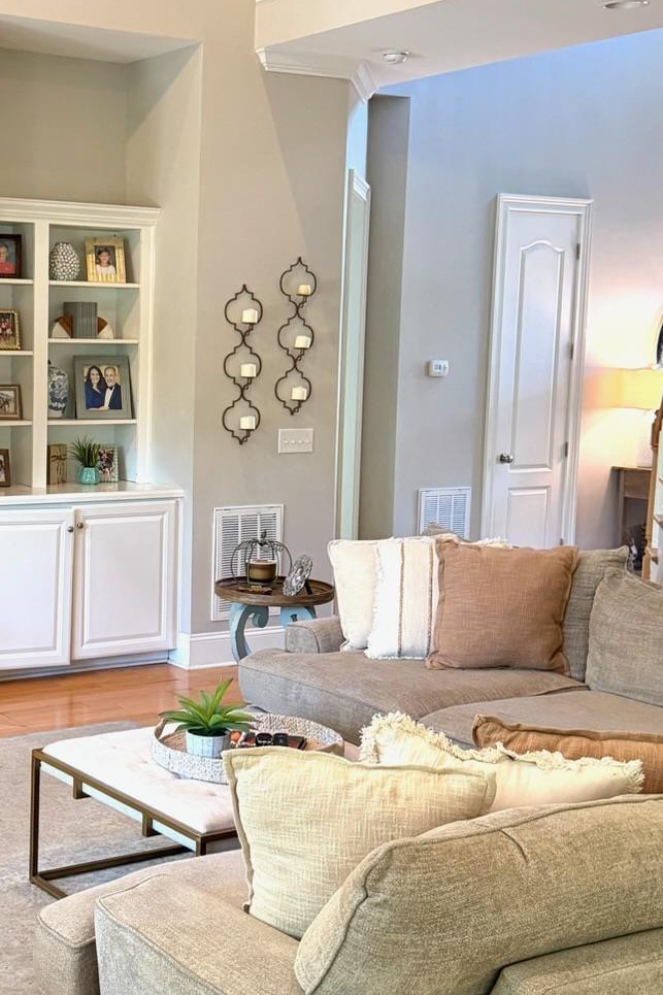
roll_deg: -1.4
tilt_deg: -7.3
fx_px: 1465
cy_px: 516
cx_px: 124
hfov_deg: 25.0
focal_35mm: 53
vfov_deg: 37.5
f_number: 1.78
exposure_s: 1/60
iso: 400
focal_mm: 6.76
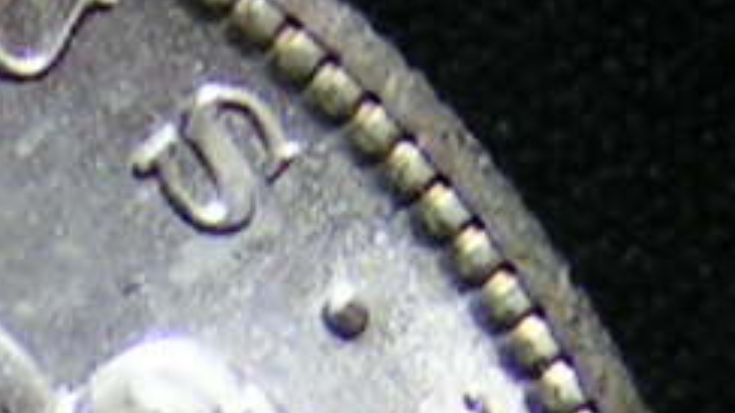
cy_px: 1393
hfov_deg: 4.8
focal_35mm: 451
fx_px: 8786
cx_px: -386
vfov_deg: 2.6
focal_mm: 9.7
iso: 100
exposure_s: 1/60
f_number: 3.2
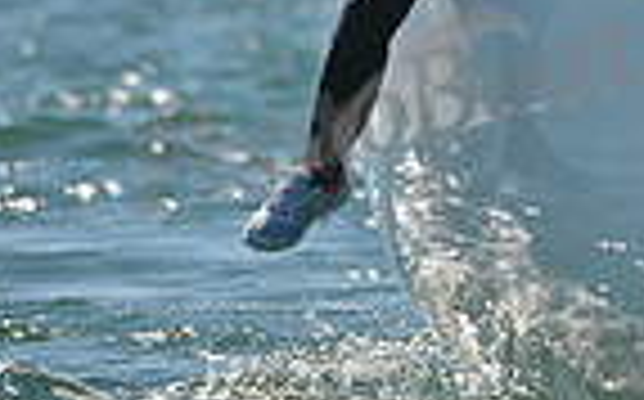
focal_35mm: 1658
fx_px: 29065
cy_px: -196
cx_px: 995
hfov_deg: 1.3
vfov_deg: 0.8
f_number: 5
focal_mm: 400
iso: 200
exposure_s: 1/2000
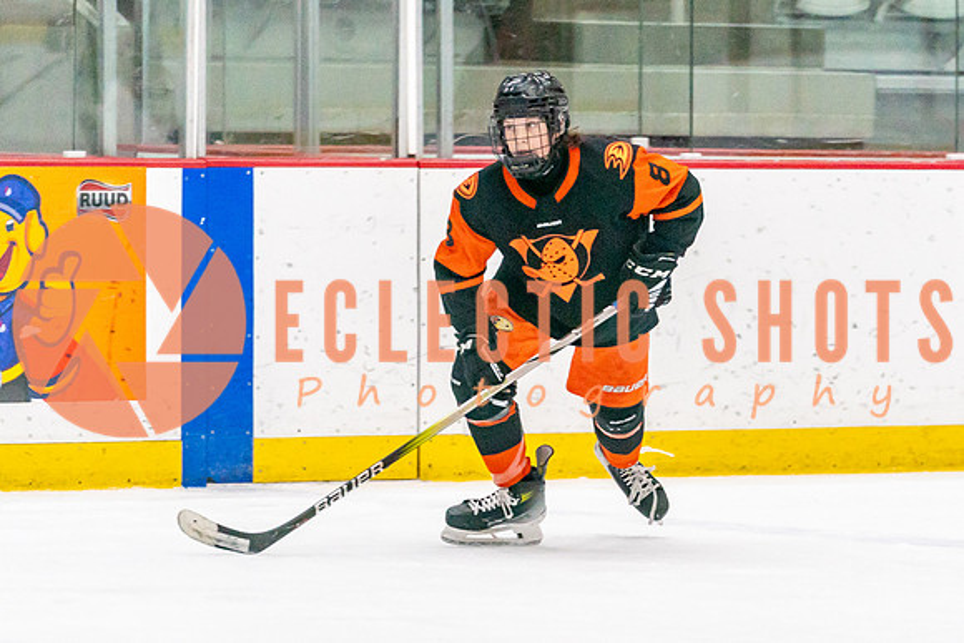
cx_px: 554
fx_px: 9963
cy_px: 501
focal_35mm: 372
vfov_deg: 3.7
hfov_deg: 5.5
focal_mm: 200
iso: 3200
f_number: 2.8
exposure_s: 1/1250
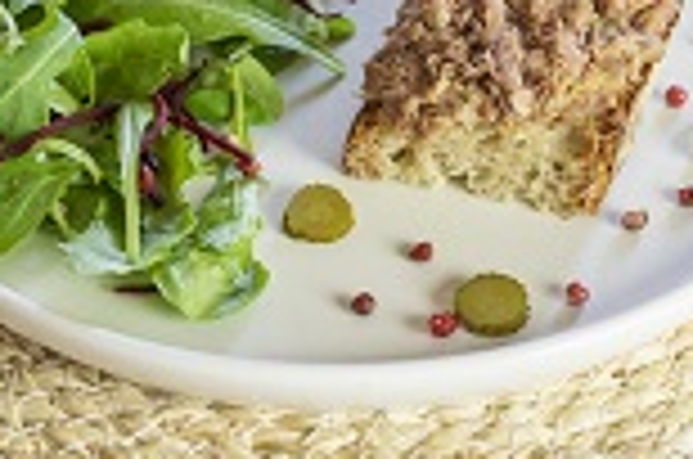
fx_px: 2497
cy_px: 94
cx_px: 320
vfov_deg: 10.5
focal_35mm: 130
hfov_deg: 15.8
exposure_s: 1/100
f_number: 4
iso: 500
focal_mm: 50
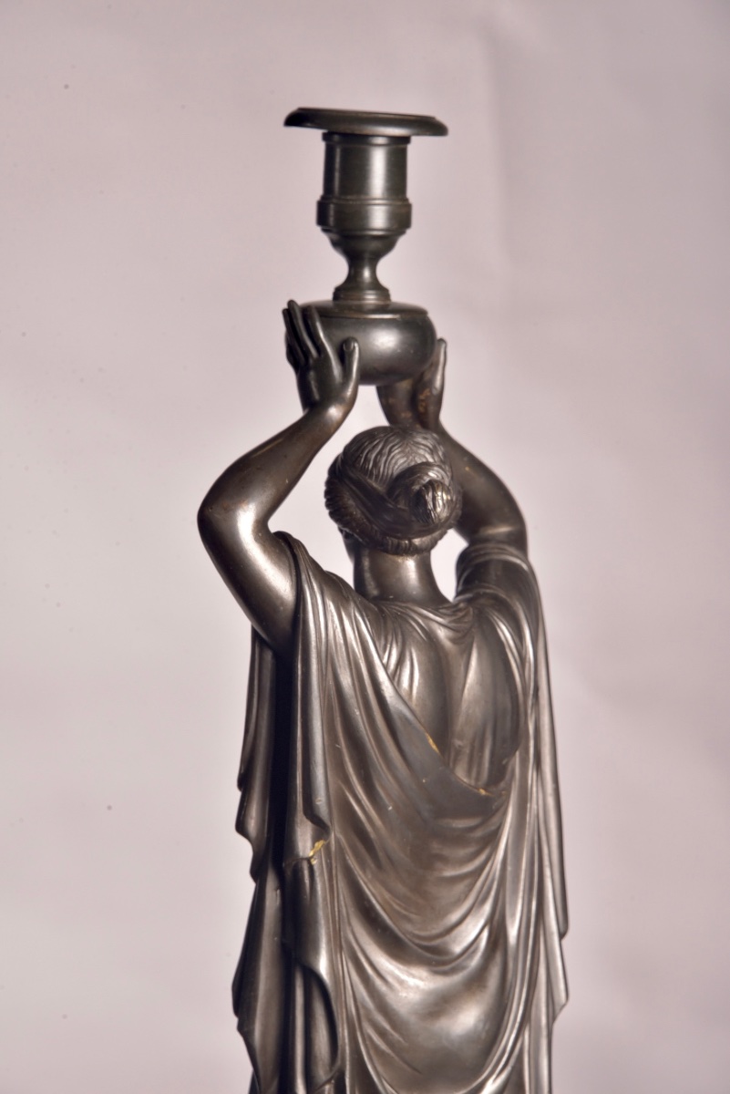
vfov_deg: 6.9
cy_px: 547
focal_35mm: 300
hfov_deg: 4.6
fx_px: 9116
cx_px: 365
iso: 400
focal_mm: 300
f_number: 16
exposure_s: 1/125
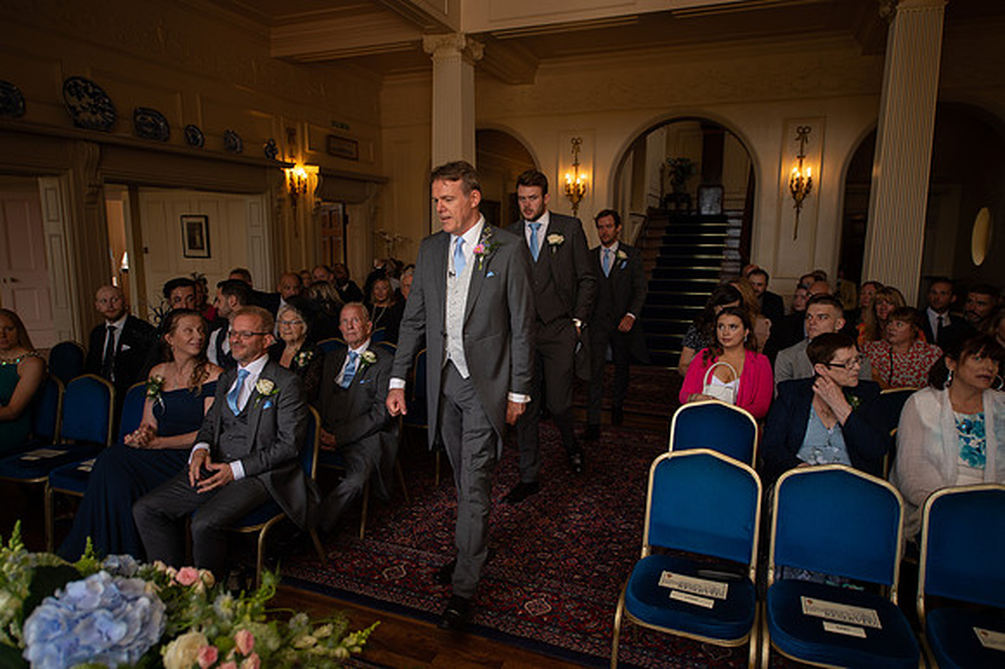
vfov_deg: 53.1
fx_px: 670
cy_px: 334
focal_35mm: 24
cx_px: 502
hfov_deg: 73.8
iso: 100
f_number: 2.8
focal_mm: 24
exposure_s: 1/100
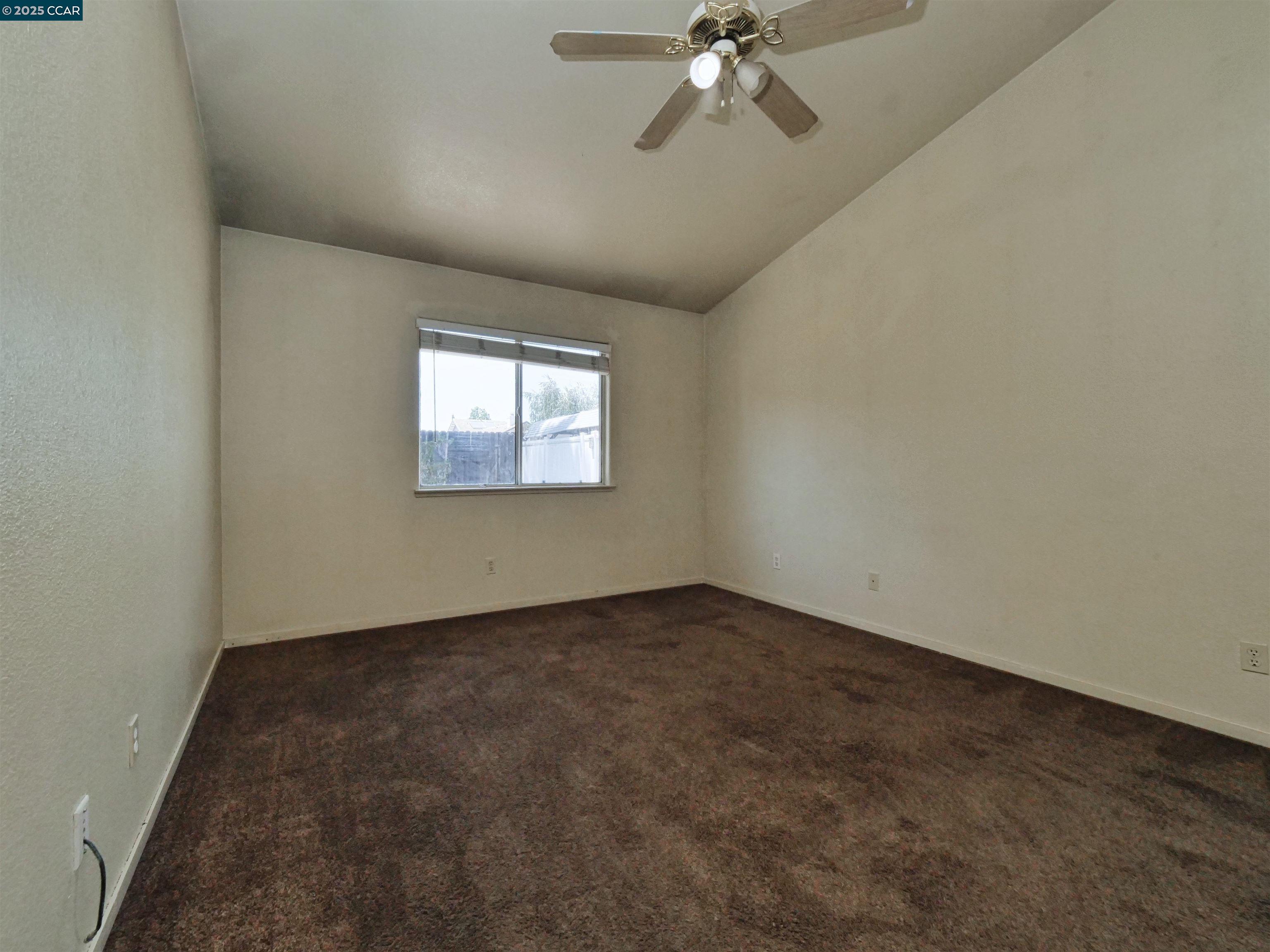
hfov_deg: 102.1
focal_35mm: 14
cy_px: 476
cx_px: 635
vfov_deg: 85.7
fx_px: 514
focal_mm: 7
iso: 800
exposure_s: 1/125
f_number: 11
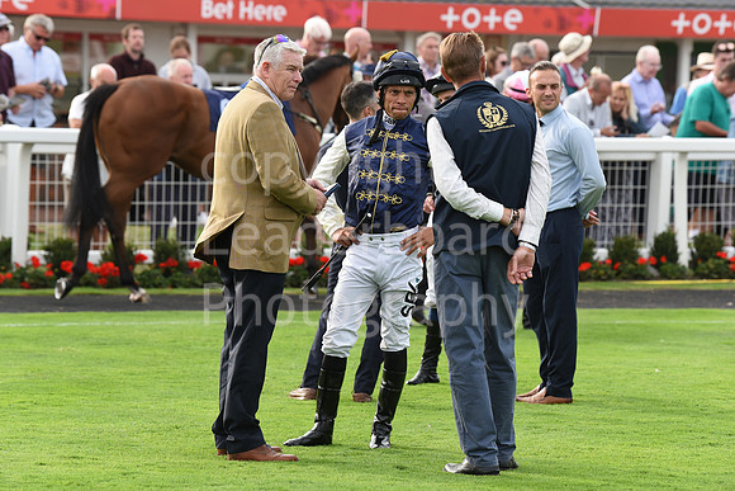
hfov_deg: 10.3
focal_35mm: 200
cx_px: 368
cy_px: 246
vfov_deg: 6.9
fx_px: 4084
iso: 500
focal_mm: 200
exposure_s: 1/500
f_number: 5.6
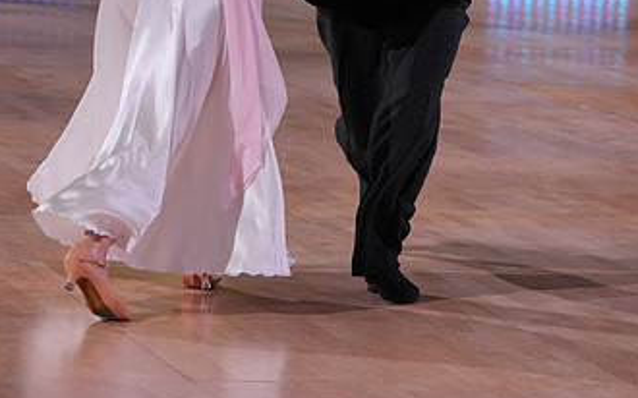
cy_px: -131
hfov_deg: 7.9
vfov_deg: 4.9
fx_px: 4606
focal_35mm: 265
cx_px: 308
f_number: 7.1
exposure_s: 1/400
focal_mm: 148
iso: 5000
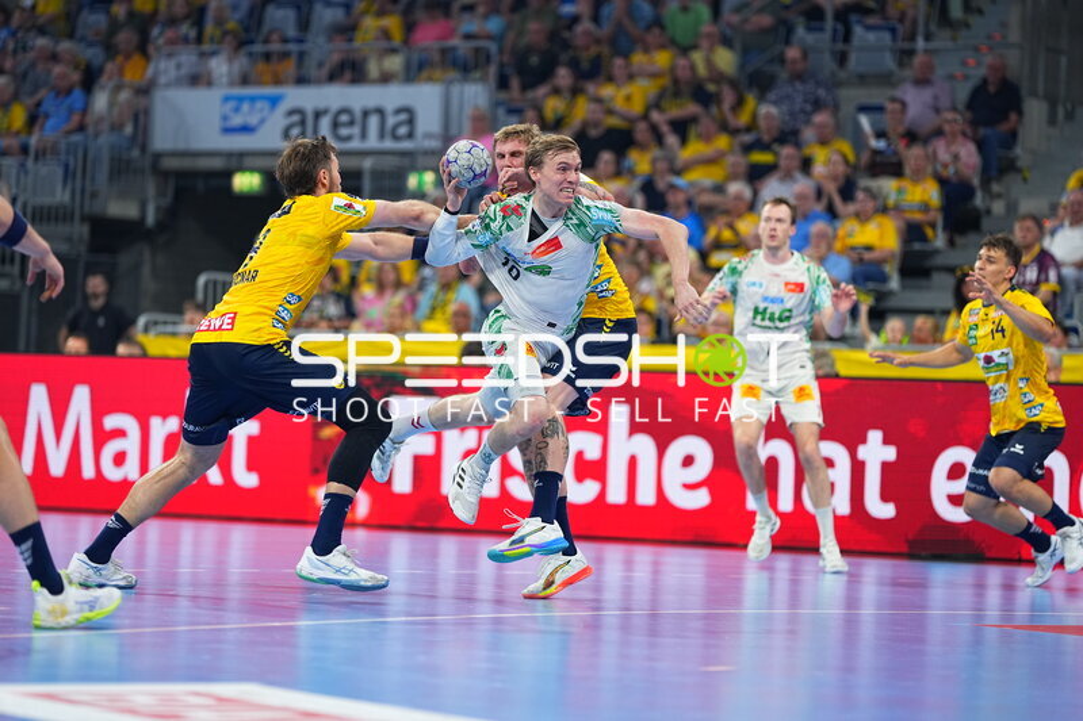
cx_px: 542
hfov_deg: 15.2
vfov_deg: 10.2
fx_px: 4060
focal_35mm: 135
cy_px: 360
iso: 1000
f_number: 1.8
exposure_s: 1/1600
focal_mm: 135
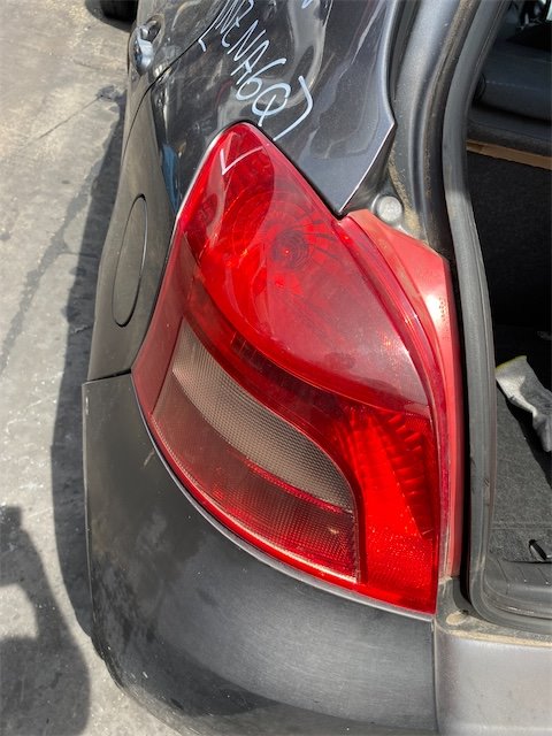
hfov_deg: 53.1
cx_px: 276
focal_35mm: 26
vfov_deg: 67.3
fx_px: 553
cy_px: 368
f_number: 1.8
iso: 32
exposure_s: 1/554
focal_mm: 4.25
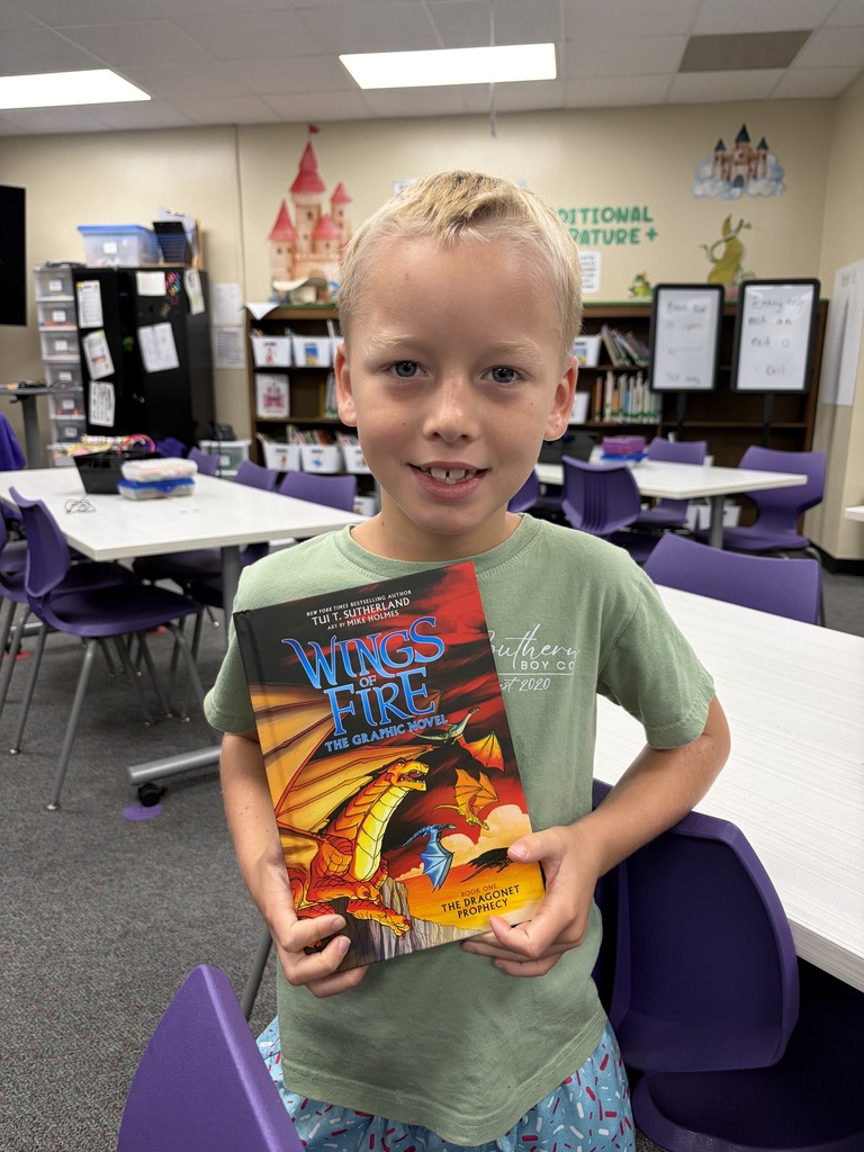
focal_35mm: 26
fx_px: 865
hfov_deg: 53.1
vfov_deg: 67.3
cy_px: 576
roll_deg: +0.2
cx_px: 432
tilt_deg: -13.4
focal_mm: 5.96
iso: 125
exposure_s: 1/80
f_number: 1.6
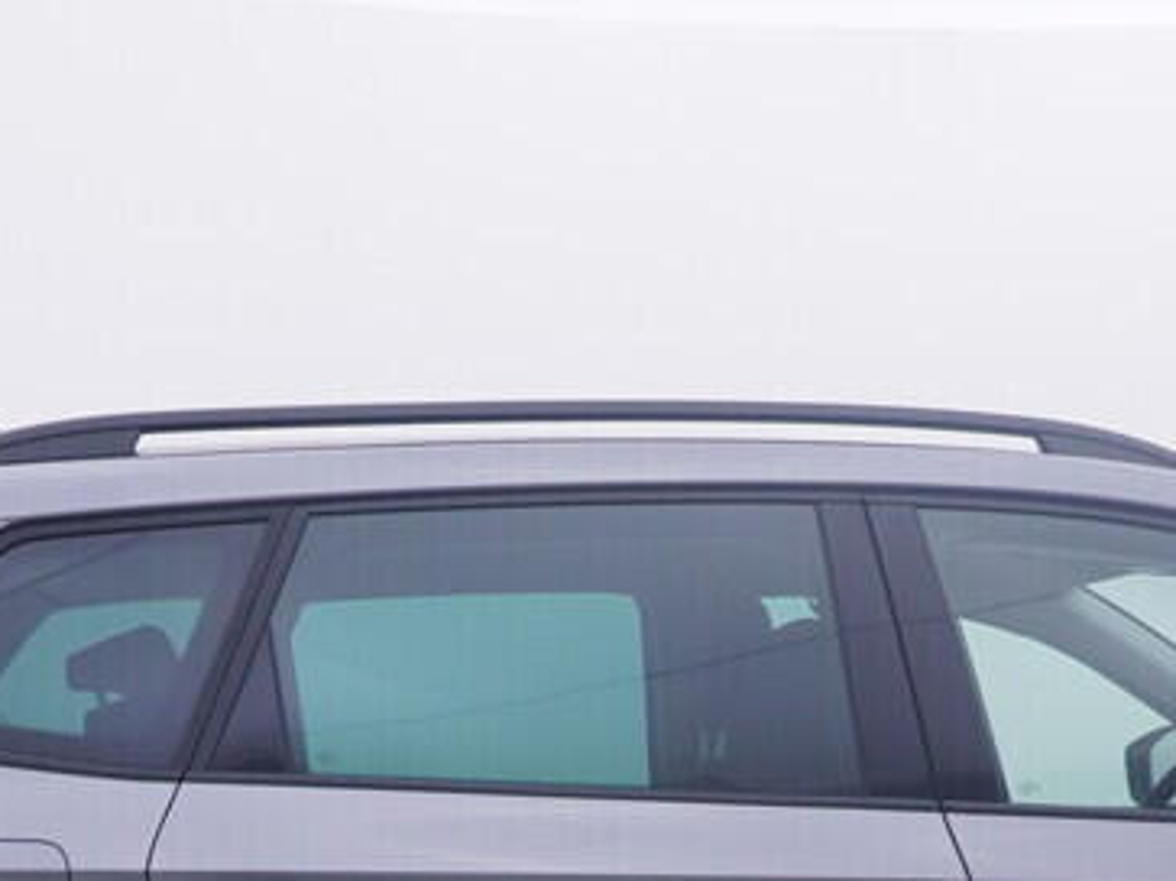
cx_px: 865
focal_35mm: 86
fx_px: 2918
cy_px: 1551
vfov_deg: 15.1
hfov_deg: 22.6
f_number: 5
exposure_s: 1/80
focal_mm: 15
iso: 200
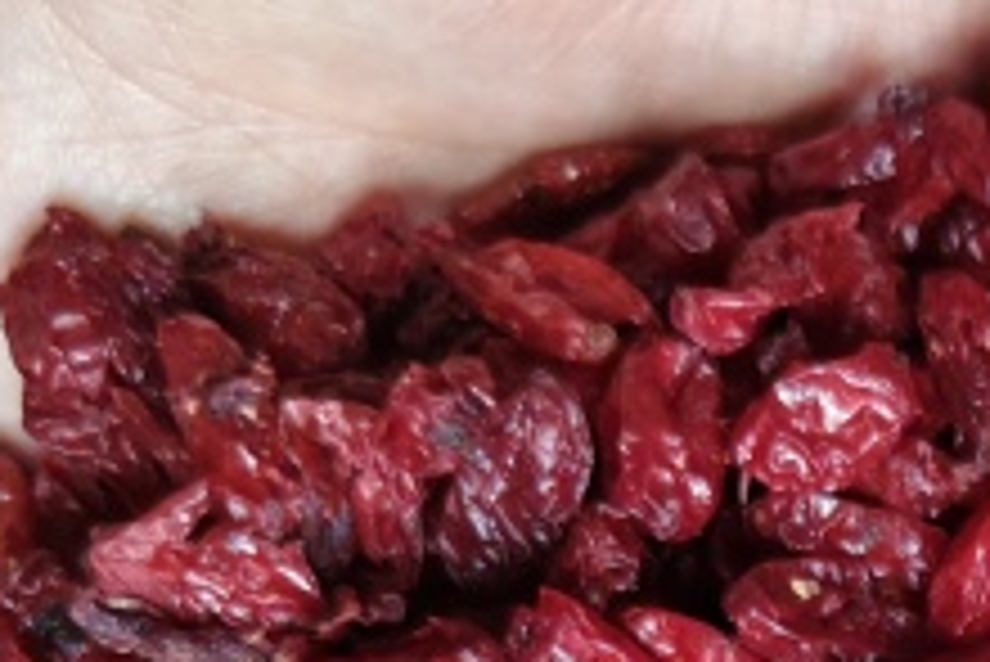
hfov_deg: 21.8
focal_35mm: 87
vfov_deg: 13.9
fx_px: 2394
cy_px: 1202
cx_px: 1166
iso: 330
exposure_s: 1/100
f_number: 1.88
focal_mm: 5.56
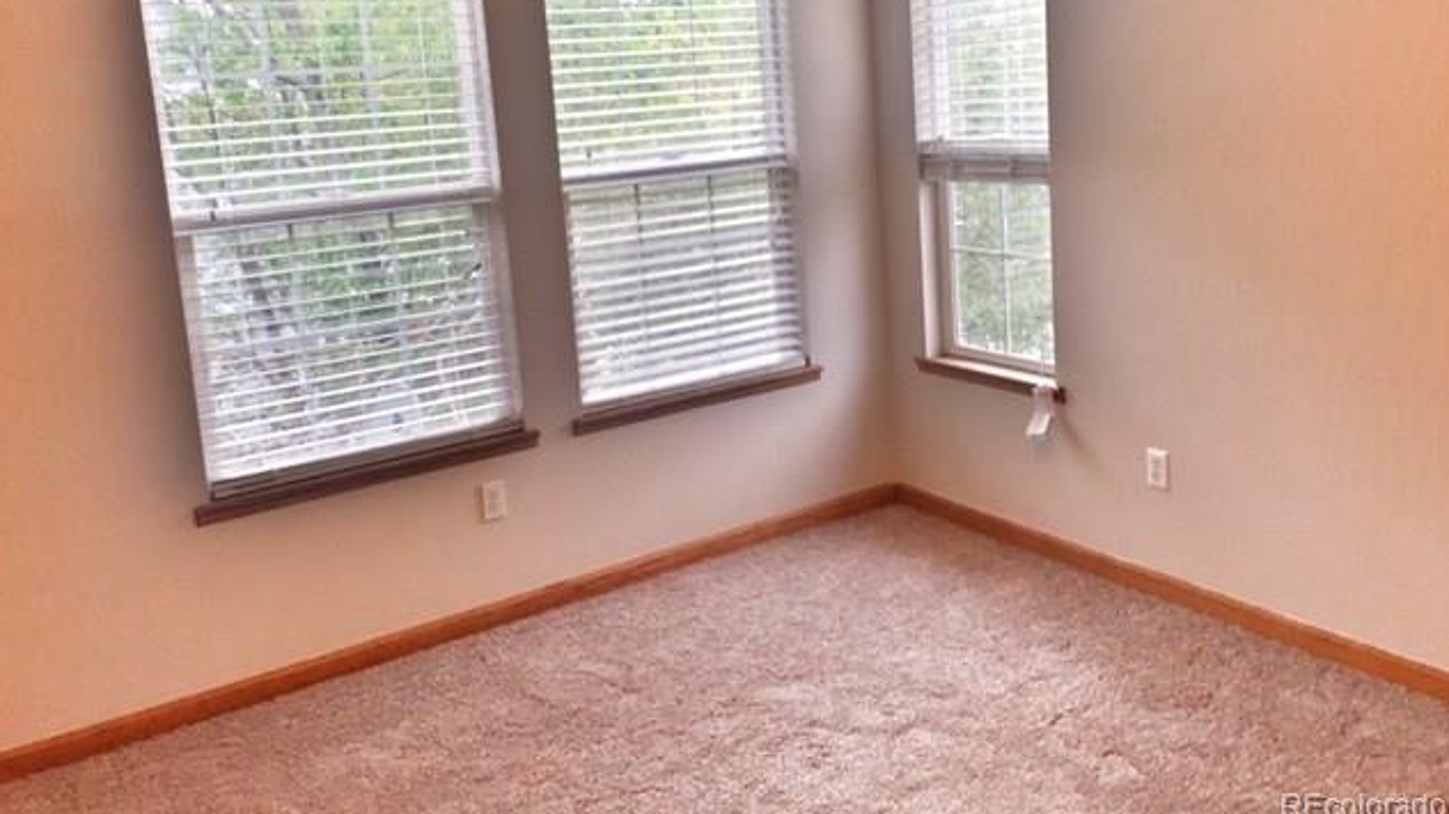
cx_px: 729
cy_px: 280
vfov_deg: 36.3
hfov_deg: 61.0
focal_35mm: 32
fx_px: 1229
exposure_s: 1/60
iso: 40
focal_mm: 4.15
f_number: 2.2
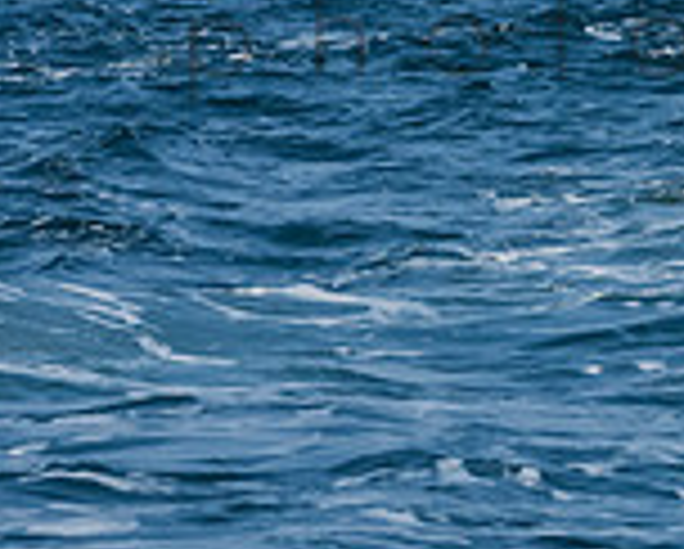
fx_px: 10743
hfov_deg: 3.6
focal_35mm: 530
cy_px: -302
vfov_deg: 2.9
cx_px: 1188
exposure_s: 1/1000
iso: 640
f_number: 13
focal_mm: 98
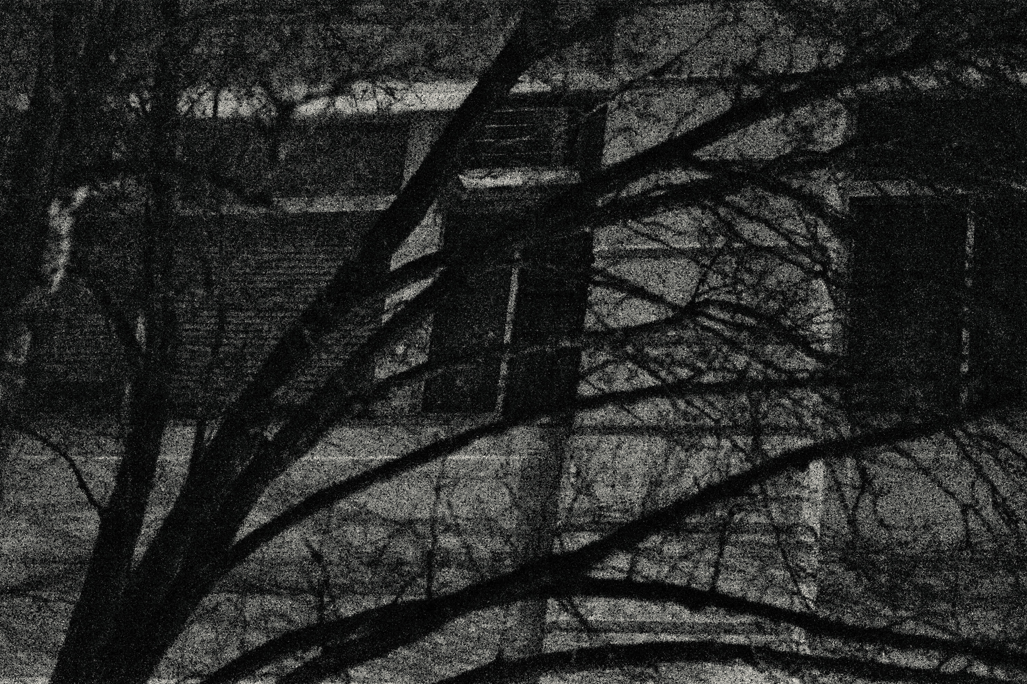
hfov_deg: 19.3
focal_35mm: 106
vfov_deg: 12.9
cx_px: 516
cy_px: 345
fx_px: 3024
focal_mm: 105
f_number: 3.5
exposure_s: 1/250
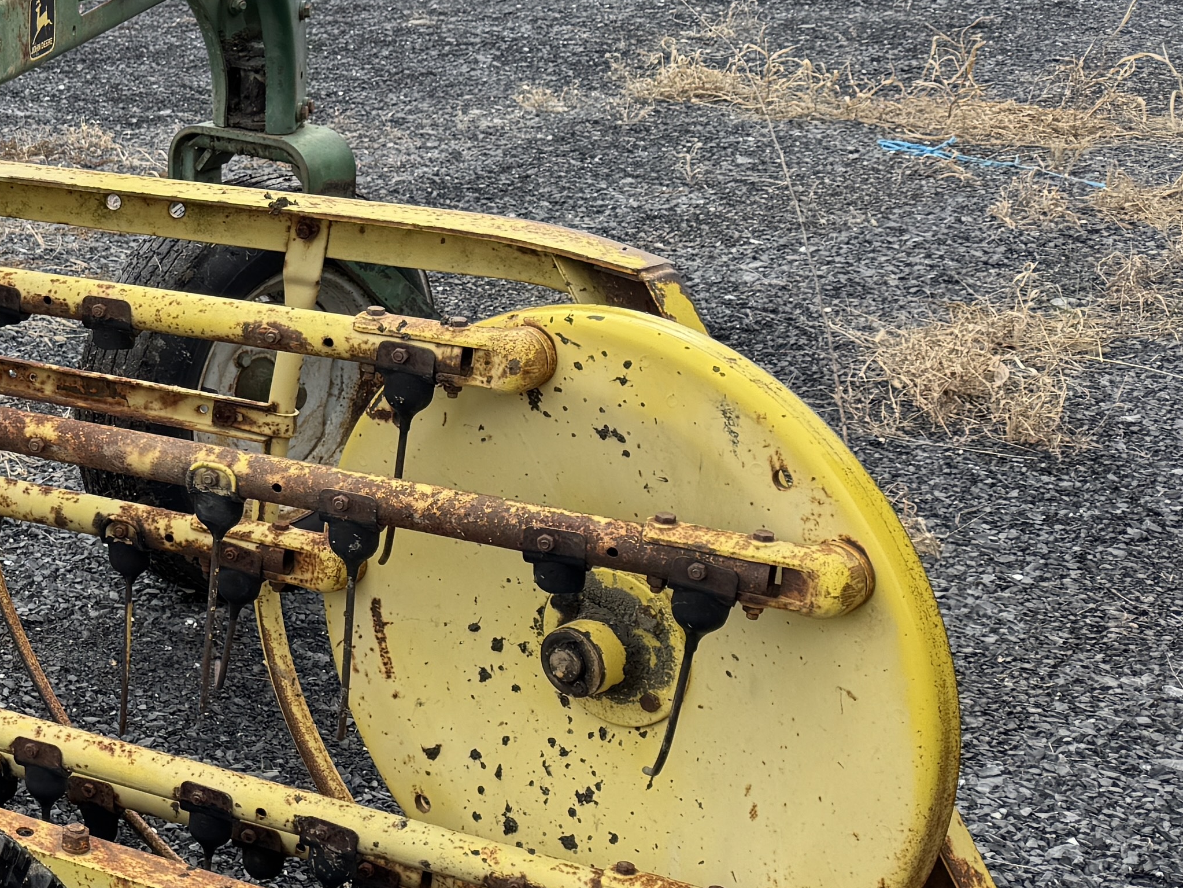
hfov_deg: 24.8
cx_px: -392
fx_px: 2290
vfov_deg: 21.9
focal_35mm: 67
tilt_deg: -16.4
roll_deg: +4.0
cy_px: 344
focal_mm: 6.76
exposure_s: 1/1193
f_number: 1.78
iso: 80
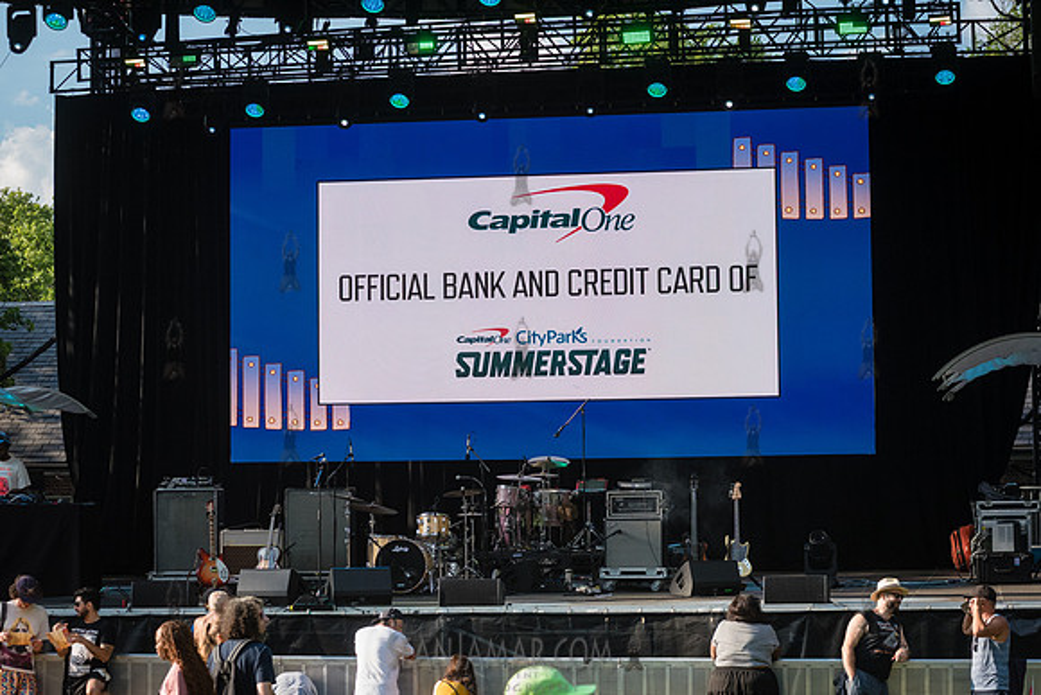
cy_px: 348
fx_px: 2661
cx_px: 520
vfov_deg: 14.9
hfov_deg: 22.1
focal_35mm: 92
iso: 2000
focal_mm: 92
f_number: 5
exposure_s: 1/4000
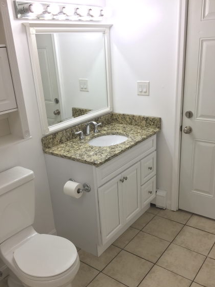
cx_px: 102
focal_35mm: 33
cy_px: 162
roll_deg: +4.2
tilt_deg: -22.9
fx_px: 273
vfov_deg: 55.2
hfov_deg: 43.0
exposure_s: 1/40
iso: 32
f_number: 2.2
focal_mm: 4.15
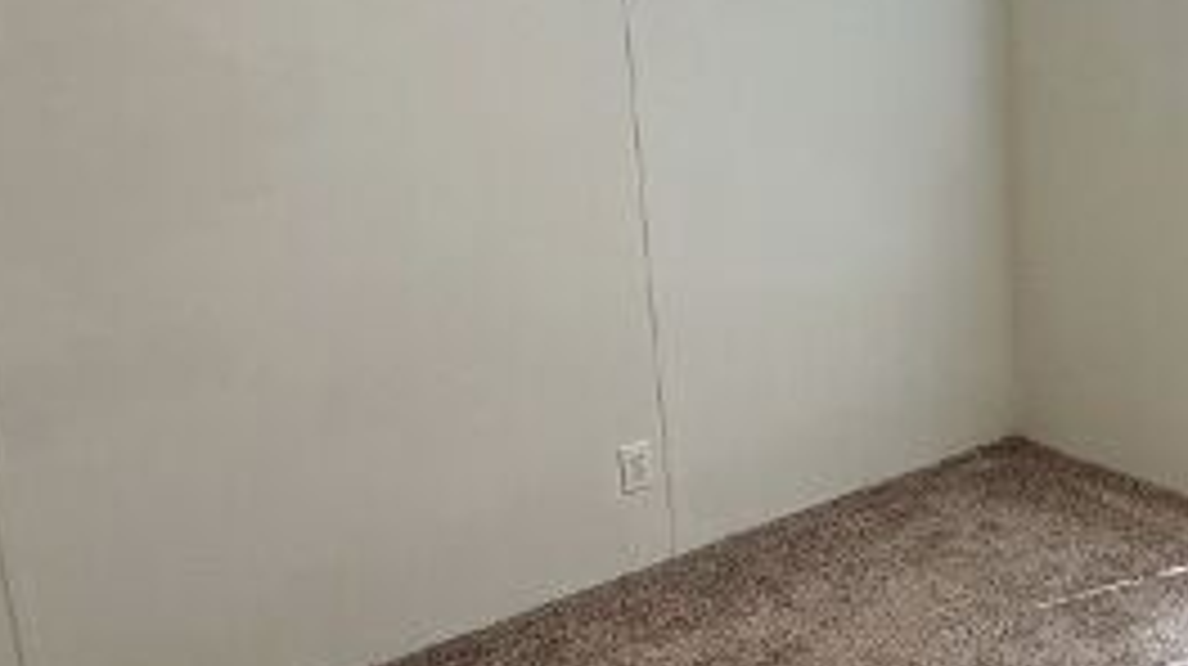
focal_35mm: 37
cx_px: 1192
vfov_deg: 31.8
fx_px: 1165
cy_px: 256
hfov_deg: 45.5
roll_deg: -0.8
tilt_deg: -12.7
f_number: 2.2
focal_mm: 2.22
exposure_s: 1/120
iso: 64
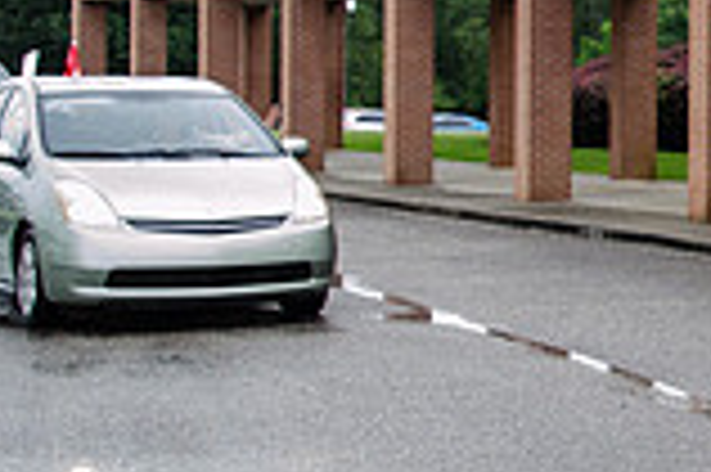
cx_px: 1044
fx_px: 2387
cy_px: 90
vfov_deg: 11.3
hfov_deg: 15.7
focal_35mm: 121
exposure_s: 1/200
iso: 640
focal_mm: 22
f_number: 7.1
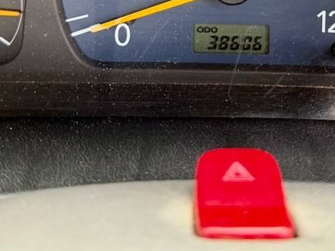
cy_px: -85
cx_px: 223
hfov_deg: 27.6
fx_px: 677
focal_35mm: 70
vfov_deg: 19.2
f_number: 1.78
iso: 200
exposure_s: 1/127
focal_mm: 6.76
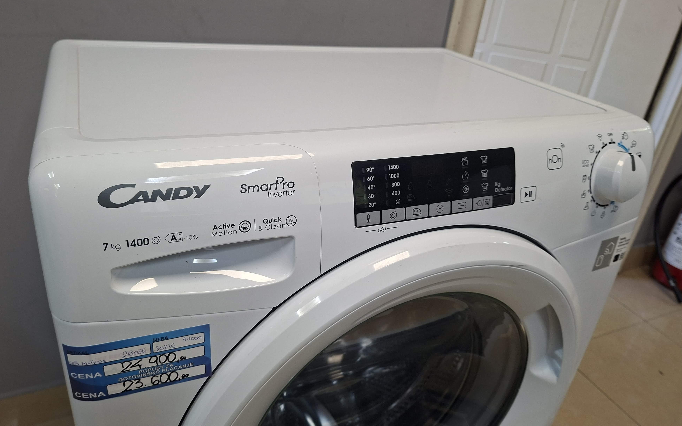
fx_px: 465
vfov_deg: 49.3
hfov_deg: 72.5
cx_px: 337
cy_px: 201
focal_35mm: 25
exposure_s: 1/100
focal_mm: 5.54
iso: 200
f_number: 1.8
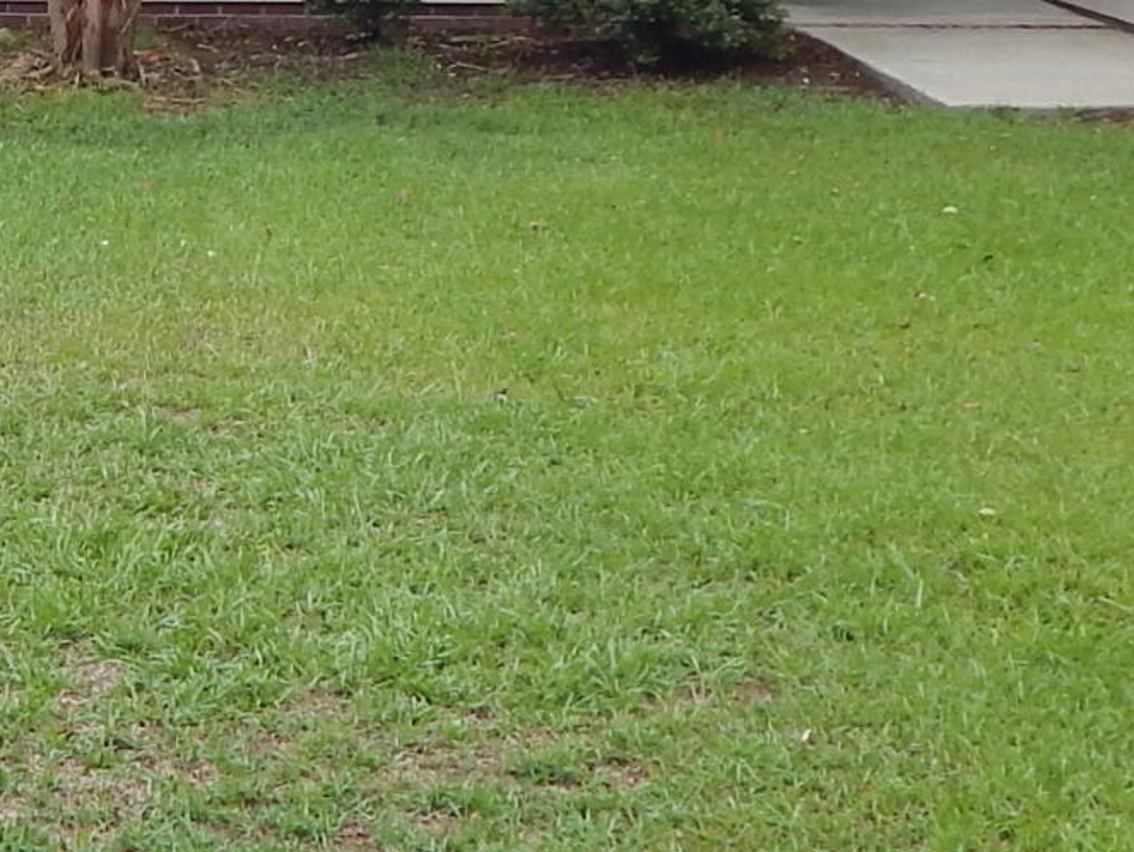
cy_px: -128
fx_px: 3409
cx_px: 12
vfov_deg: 13.9
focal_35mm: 104
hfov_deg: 18.4
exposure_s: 1/400
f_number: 3
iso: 125
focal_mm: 4
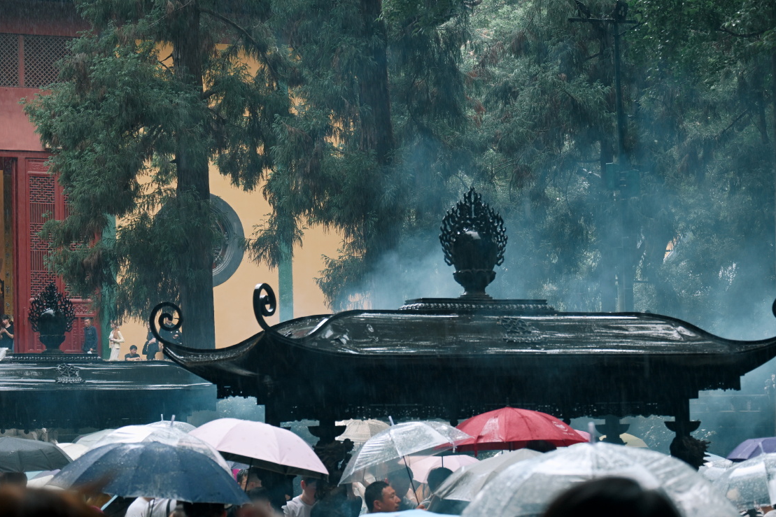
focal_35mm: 106
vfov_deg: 13.0
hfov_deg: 19.4
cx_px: 413
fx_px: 2275
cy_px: 274
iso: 560
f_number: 4.8
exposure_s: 1/125
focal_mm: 65
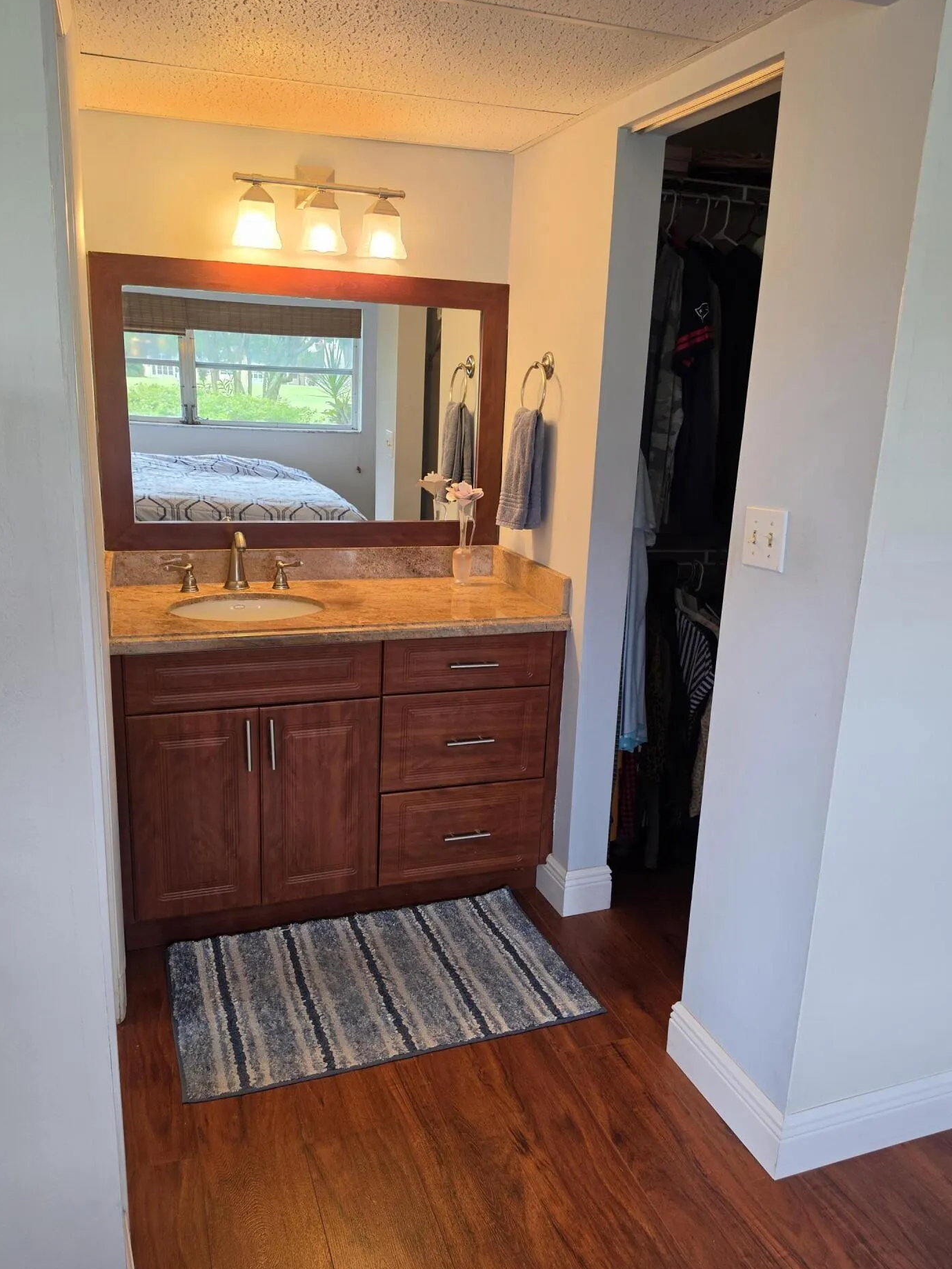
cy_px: 626
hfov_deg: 54.9
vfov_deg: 69.4
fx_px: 917
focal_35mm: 25
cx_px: 459
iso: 50
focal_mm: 6.5
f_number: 1.4
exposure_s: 1/120
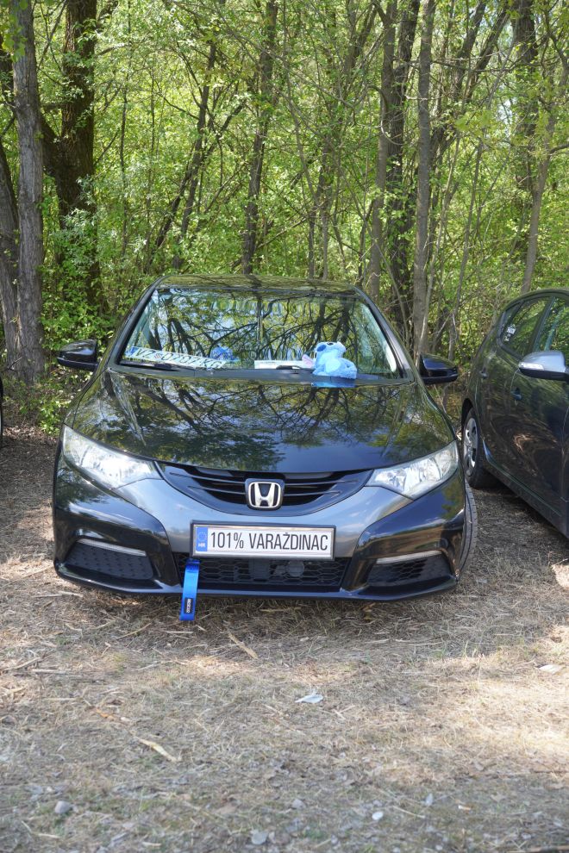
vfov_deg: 47.2
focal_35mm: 41
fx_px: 978
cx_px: 284
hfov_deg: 32.4
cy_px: 426
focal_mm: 27.5
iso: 100
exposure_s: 1/200
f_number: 3.2
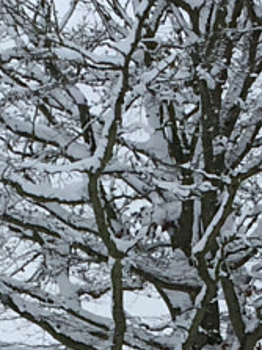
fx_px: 2101
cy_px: 578
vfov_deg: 9.2
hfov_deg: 7.1
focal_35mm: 208
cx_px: 80
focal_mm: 4.15
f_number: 2.2
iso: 25
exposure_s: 1/651
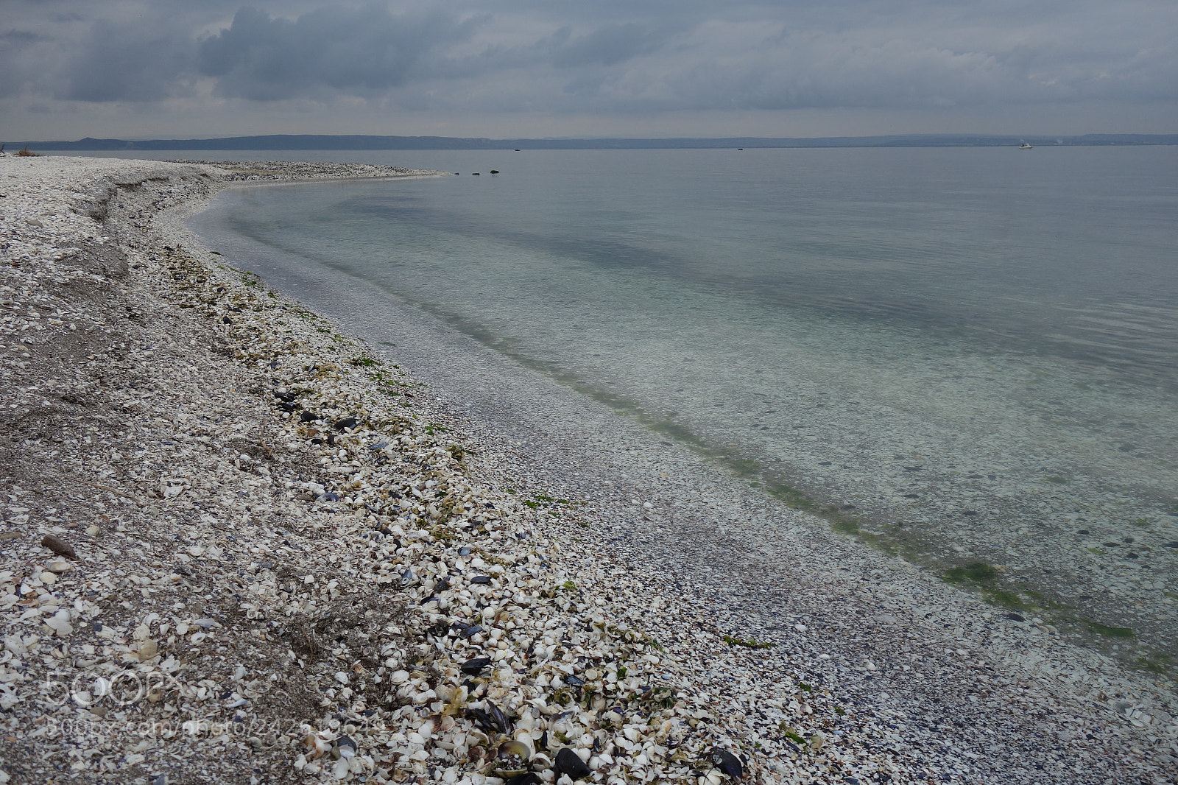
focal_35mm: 28
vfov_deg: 46.4
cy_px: 392
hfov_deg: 65.5
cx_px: 589
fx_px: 916
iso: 125
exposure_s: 1/400
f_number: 5.6
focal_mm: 10.4
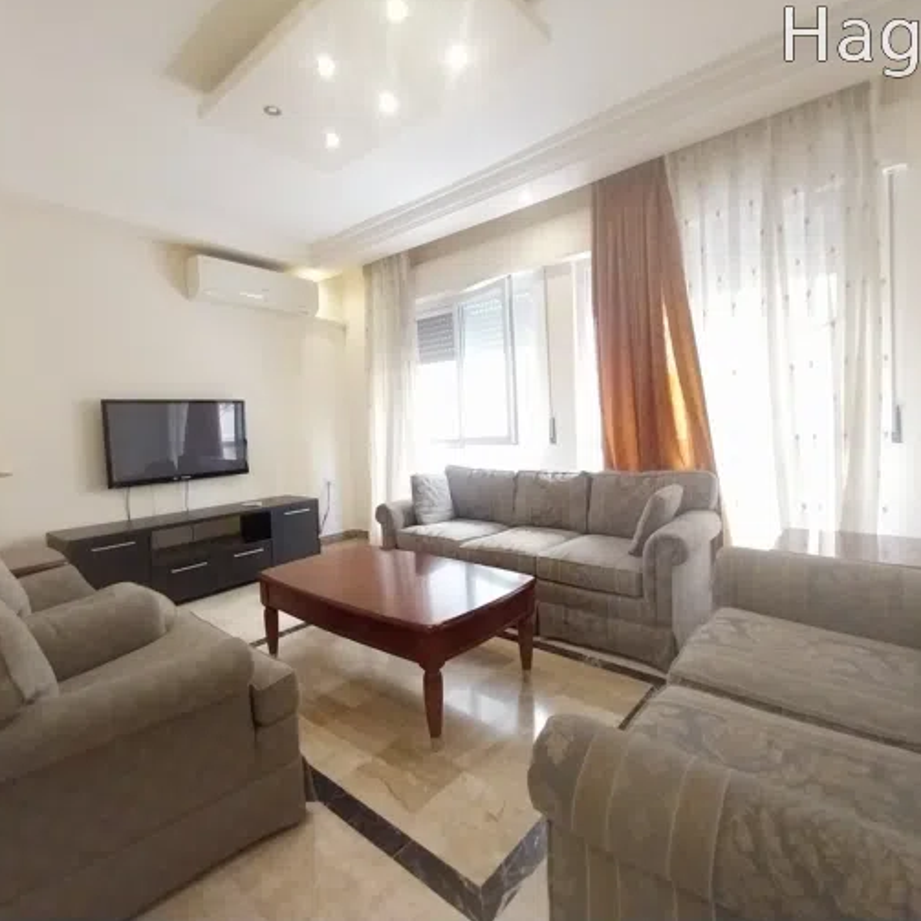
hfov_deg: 87.4
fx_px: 482
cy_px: 446
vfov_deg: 87.4
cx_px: 471
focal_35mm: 16
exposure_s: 1/14
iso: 400
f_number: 2.2
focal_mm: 1.3
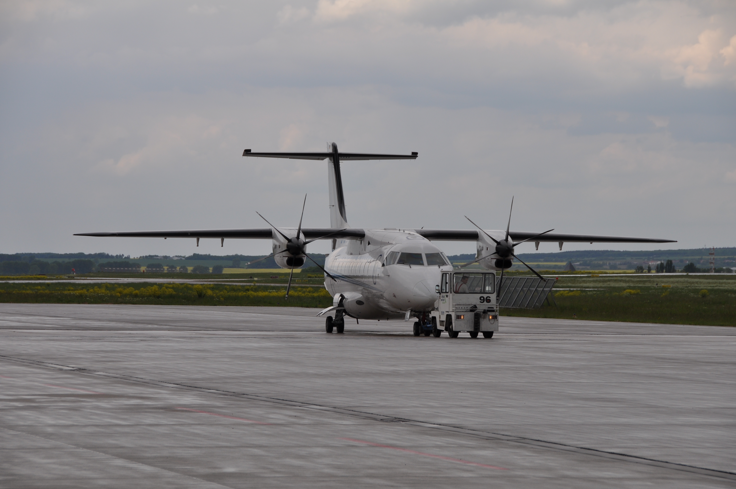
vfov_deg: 8.7
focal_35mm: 158
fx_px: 3216
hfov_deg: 13.1
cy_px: 244
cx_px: 368
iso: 200
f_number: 8
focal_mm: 105
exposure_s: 1/1000
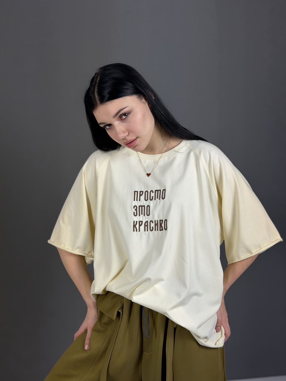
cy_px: 190
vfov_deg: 39.7
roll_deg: -0.1
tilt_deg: -6.2
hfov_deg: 30.3
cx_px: 143
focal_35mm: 48
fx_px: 529
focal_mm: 6.76
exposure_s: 1/134
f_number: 1.78
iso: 50
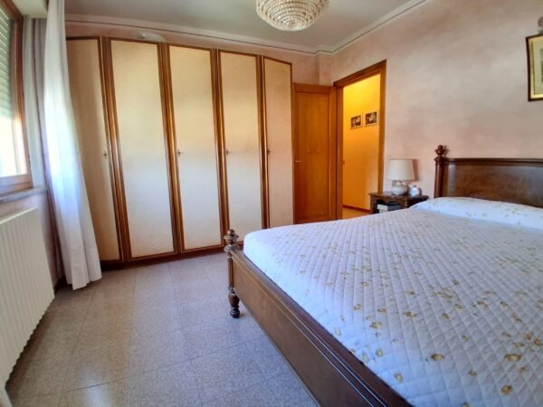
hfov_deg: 91.0
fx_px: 267
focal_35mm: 17
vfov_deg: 74.7
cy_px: 204
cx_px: 272
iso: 400
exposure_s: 1/25
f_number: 2.2
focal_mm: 1.4
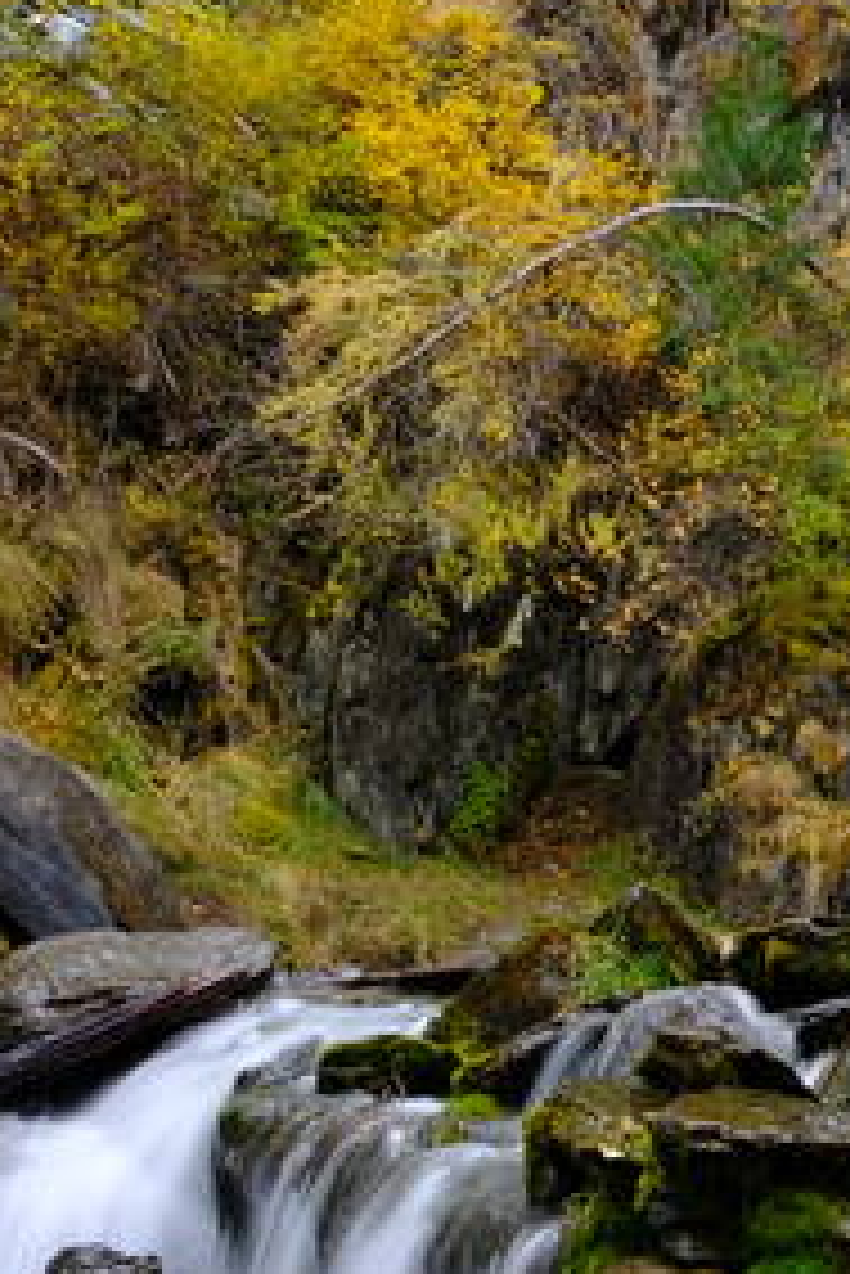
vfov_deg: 32.8
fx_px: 2158
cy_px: 725
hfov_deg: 18.3
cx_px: 1457
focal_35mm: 61
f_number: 22
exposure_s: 1/4
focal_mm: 16.1
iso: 200
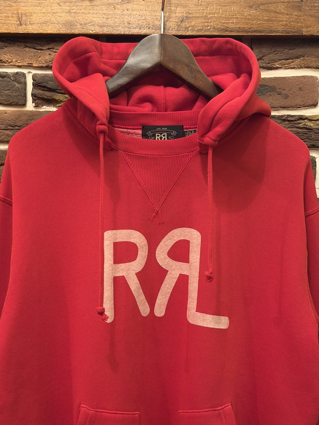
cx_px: 160
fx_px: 590
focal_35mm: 48
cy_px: 212
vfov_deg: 39.7
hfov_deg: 30.3
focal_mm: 6.76
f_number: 1.78
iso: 640
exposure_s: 1/30
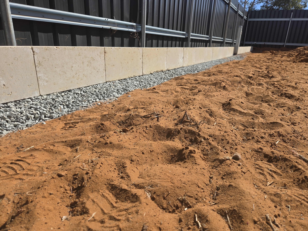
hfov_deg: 73.9
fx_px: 205
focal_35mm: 23
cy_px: 116
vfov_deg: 58.9
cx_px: 154
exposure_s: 1/2921
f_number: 1.8
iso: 32
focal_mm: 5.4
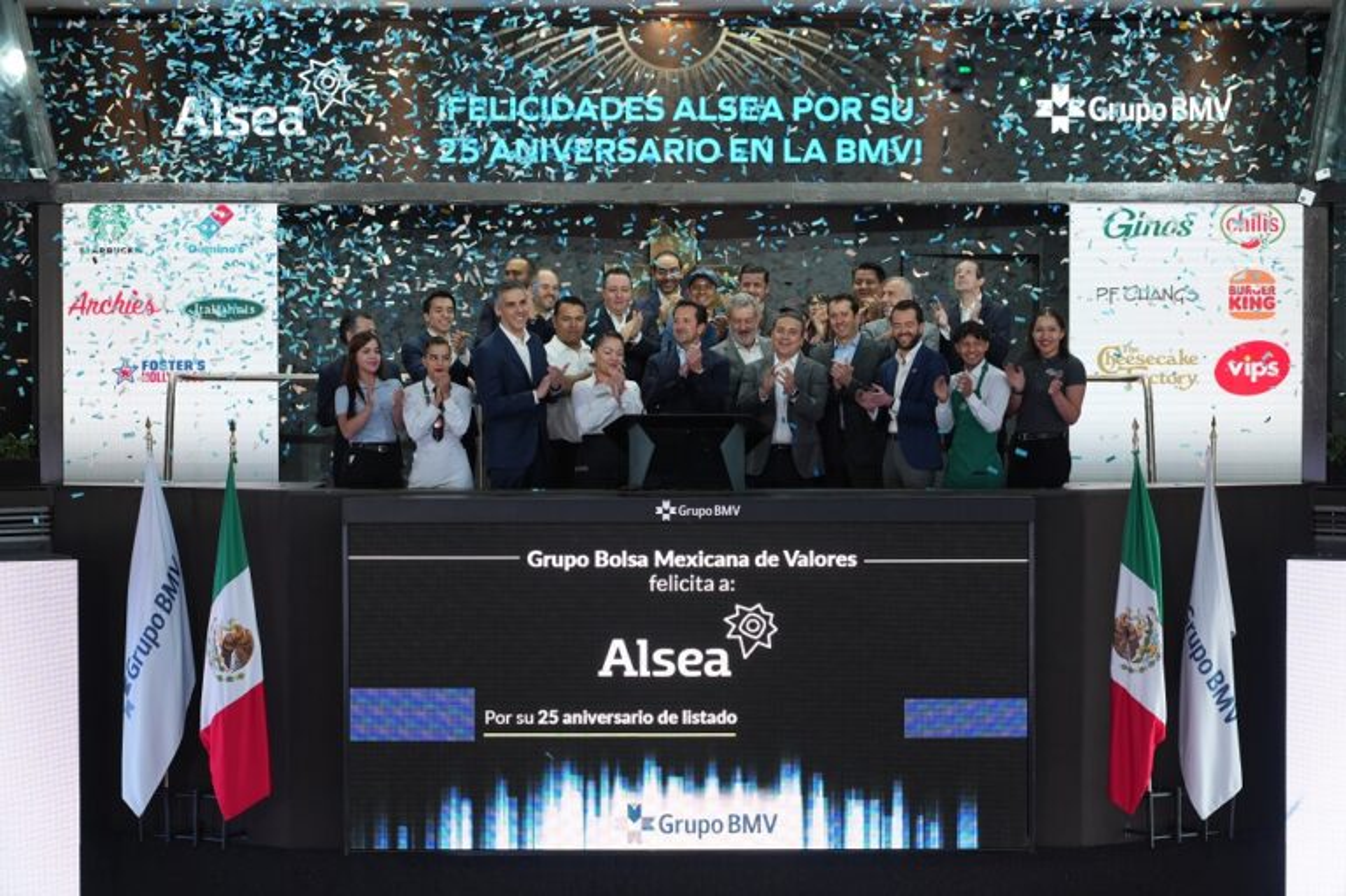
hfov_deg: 20.4
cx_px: 673
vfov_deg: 13.7
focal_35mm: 100
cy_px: 448
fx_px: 3736
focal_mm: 100
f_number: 3.2
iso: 400
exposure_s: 1/100
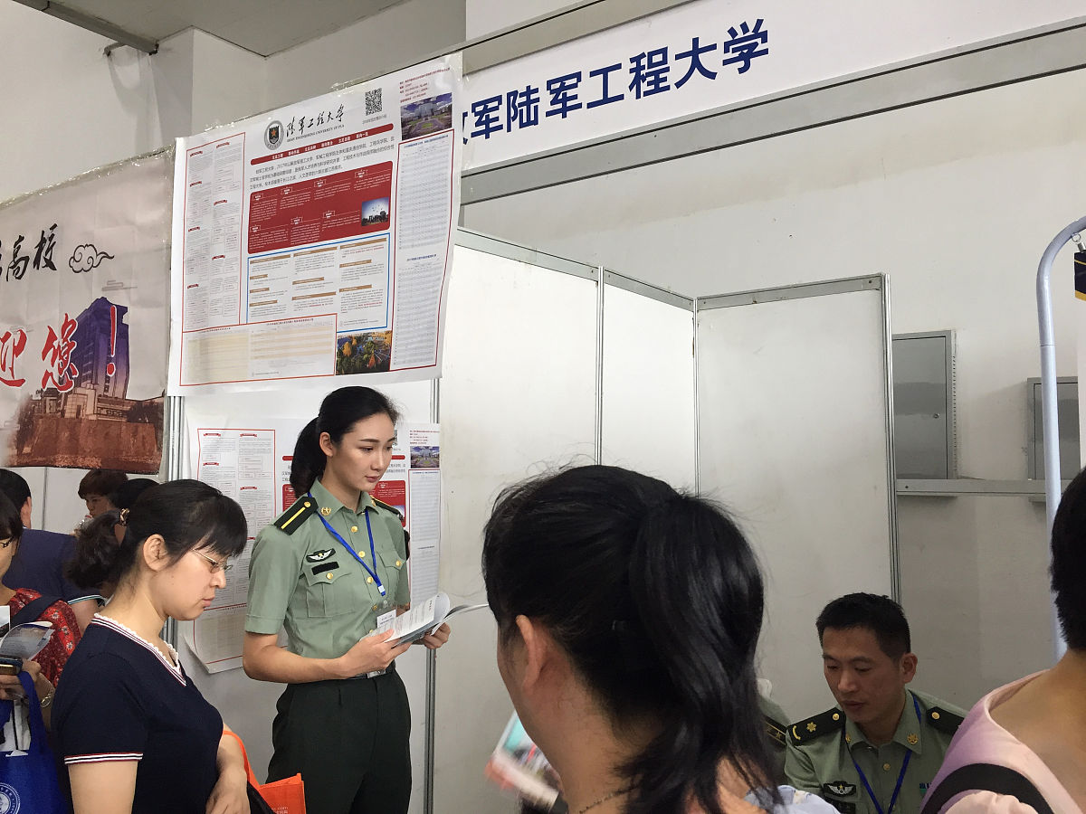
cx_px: 543
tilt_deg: +4.3
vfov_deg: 48.2
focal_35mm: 29
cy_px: 407
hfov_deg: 61.7
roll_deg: -0.1
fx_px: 910
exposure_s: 1/33
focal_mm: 4.15
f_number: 2.2
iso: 40
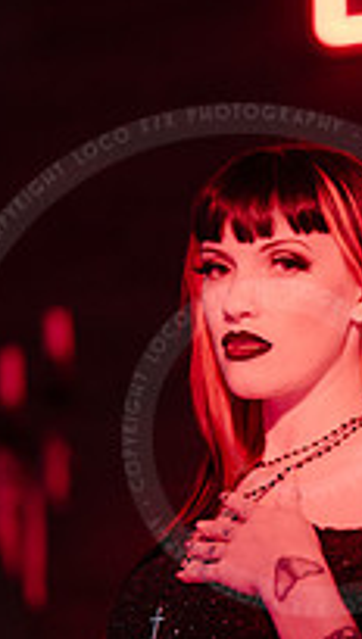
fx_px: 3313
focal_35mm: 195
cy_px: 483
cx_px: 325
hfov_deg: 6.2
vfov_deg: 11.0
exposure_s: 1/320
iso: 320
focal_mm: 85
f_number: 1.2
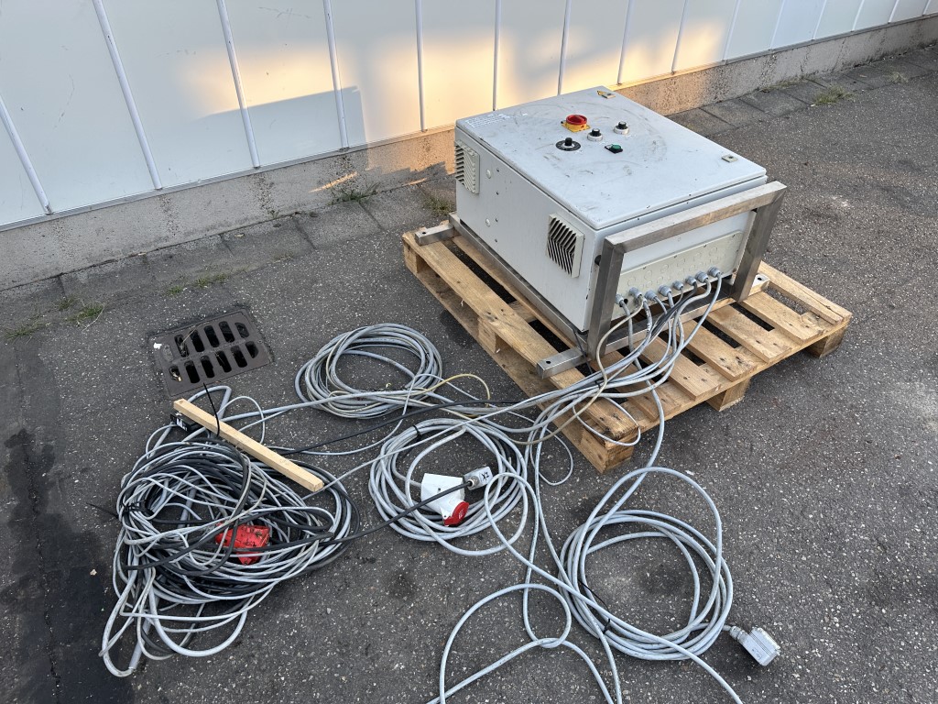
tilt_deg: -40.8
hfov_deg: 71.6
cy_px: 352
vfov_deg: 56.8
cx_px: 469
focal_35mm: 24
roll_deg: -1.4
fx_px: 650
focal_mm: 6.86
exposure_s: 1/203
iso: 64
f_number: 1.78
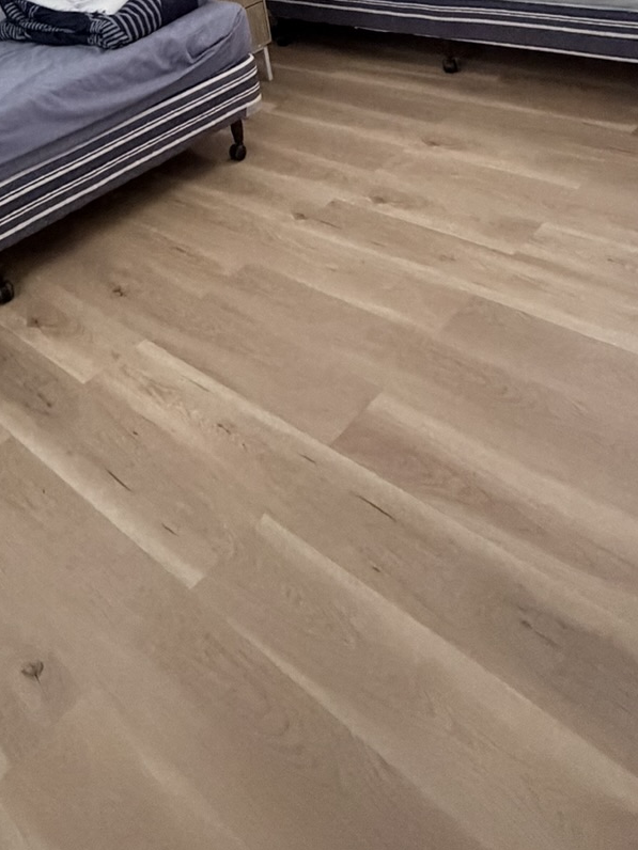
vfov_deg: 40.8
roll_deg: +9.6
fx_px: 885
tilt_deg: -9.6
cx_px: 263
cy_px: -94
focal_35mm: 36
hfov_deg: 39.5
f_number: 2.2
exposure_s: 1/60
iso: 1000
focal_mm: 2.22
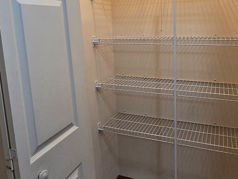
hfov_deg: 60.0
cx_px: 124
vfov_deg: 45.8
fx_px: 206
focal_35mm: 30
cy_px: 55
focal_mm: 2.2
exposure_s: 1/60
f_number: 2.2
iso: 250
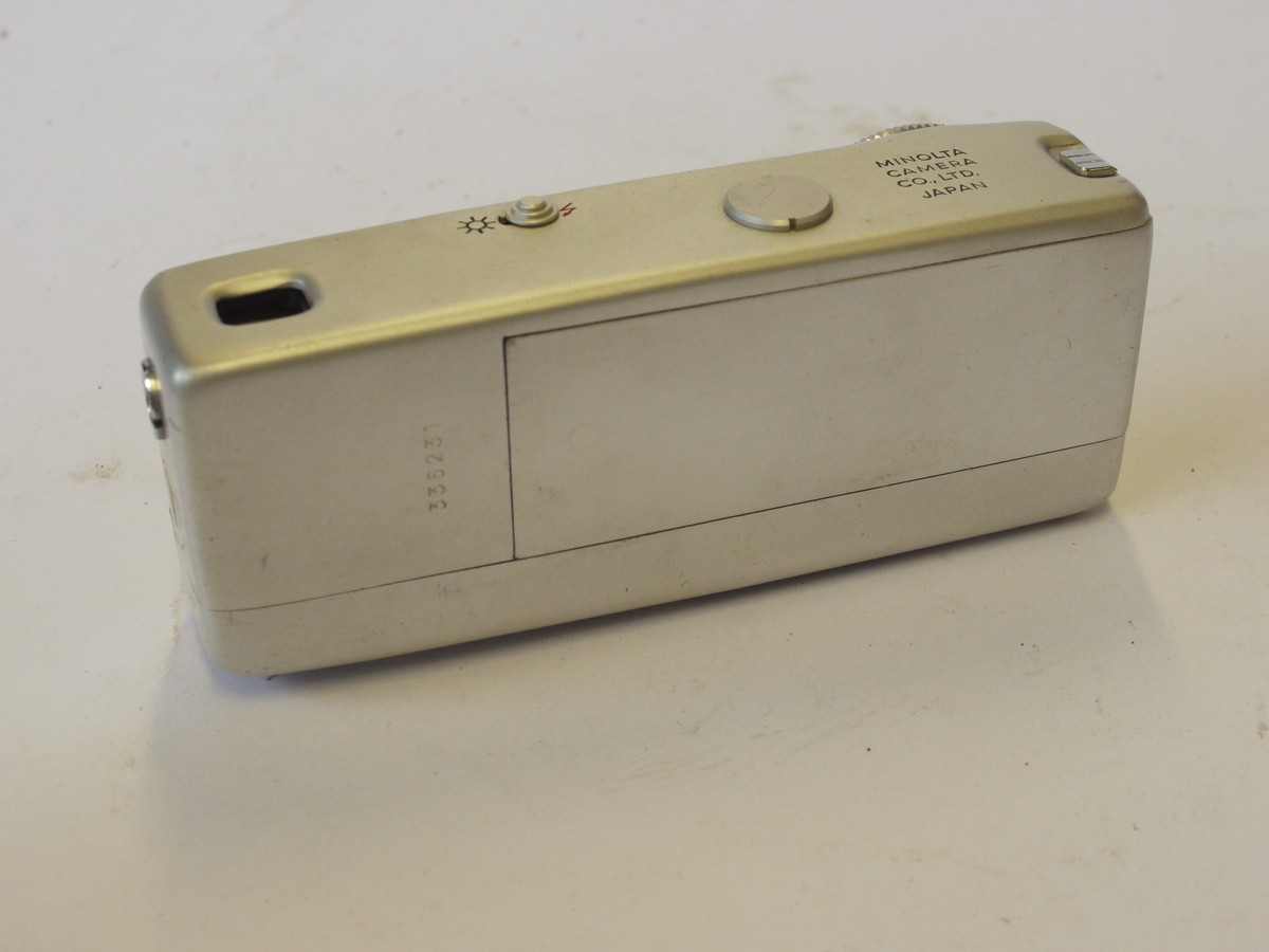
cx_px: 634
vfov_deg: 24.4
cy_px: 476
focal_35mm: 60
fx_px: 2200
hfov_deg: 32.2
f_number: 10
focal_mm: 30
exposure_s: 1/80
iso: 800
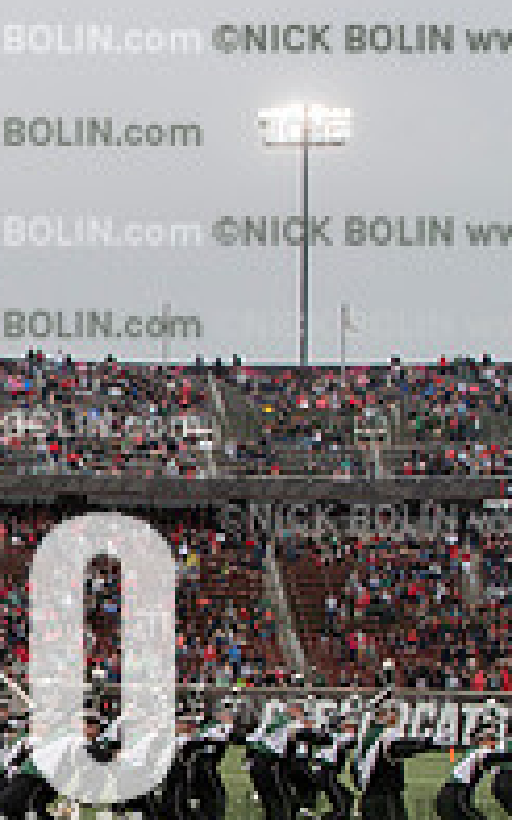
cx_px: -121
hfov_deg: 17.2
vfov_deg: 27.7
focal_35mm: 72
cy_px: 714
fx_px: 1609
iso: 250
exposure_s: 1/800
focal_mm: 24
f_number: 3.5
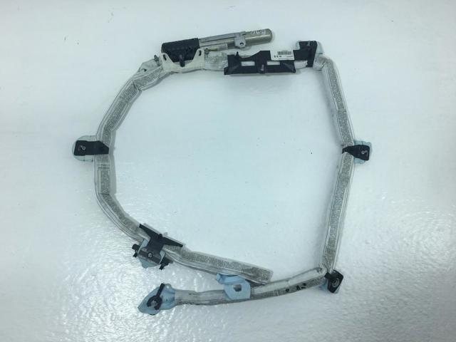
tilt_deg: -76.2
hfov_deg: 61.7
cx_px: 228
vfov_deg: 48.2
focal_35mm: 29
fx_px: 382
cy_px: 171
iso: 25
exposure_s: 1/455
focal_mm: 4.15
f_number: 2.2
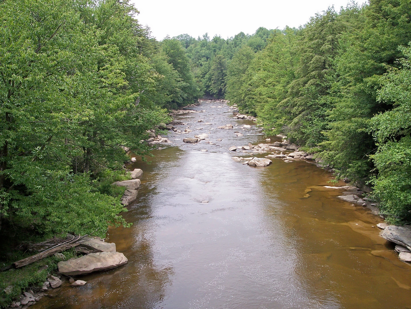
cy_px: 154
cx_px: 206
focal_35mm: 39
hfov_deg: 47.9
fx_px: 463
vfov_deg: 36.8
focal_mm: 8
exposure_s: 1/250
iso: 100
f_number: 3.4
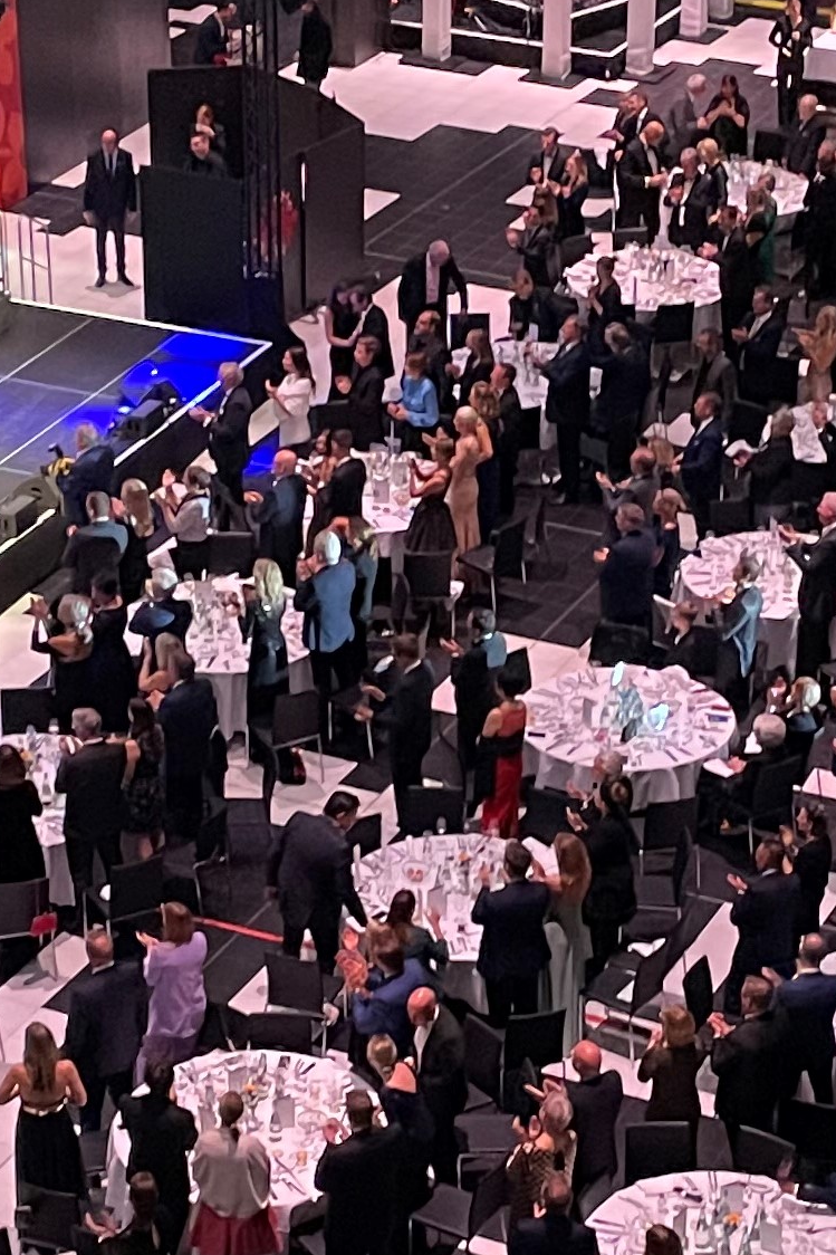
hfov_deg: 14.7
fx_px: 3205
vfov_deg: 22.1
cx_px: 745
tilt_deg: -27.7
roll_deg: -1.5
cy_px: 621
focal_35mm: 92
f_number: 1.6
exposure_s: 1/25
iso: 500
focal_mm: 4.2
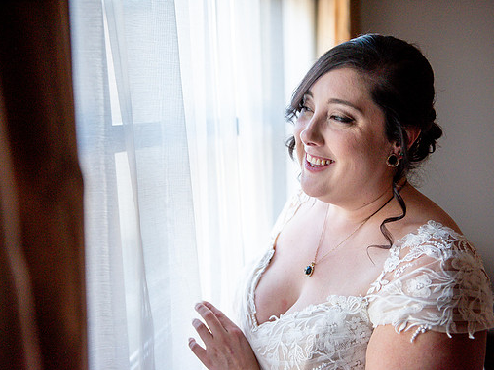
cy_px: 187
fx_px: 628
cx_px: 262
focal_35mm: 44
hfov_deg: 42.9
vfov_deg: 32.9
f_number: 2.8
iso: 1600
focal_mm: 40
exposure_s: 1/640
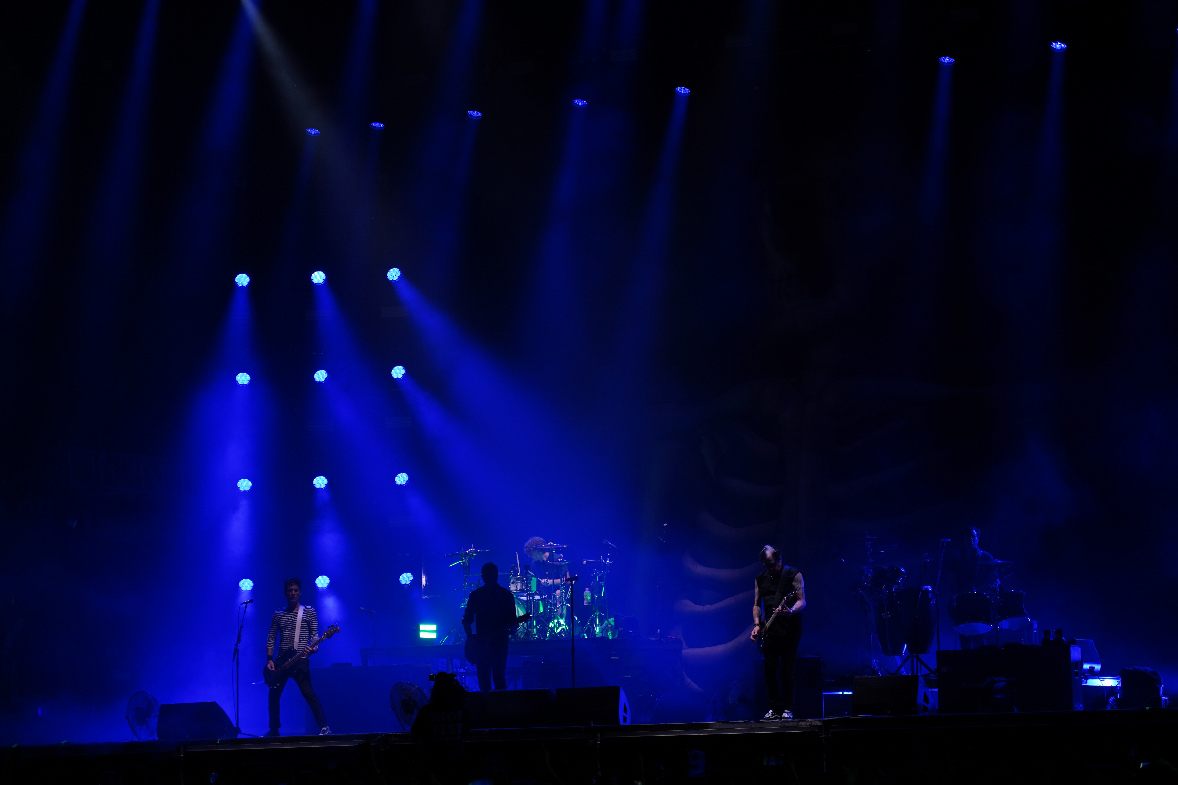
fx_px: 3436
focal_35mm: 105
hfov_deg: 19.5
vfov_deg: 13.0
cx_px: 589
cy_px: 392
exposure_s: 1/125
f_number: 4
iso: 100
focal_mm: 105
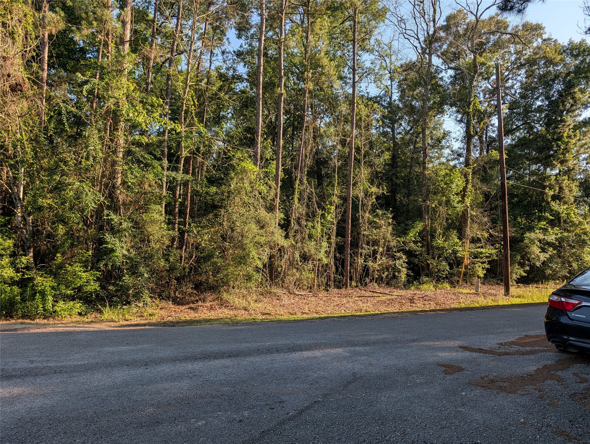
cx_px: 295
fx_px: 410
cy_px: 222
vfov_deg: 56.9
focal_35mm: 24
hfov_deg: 71.5
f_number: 1.68
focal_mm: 6.9
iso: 20
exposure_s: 1/349
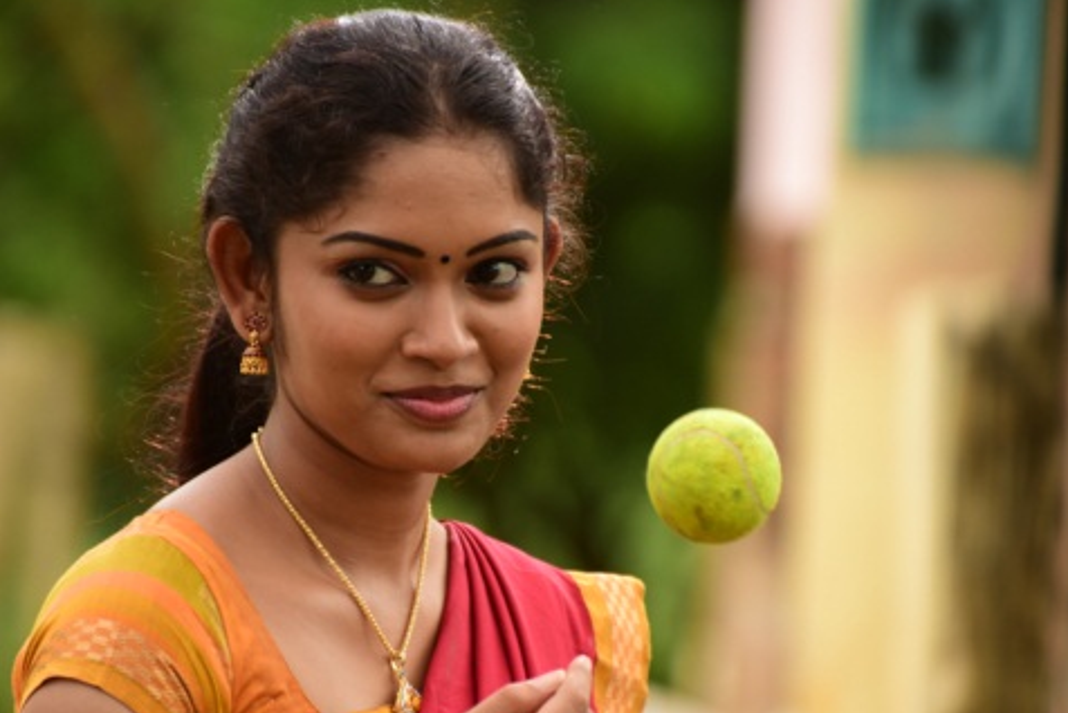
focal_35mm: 403
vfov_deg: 3.4
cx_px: 500
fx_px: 11962
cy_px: 459
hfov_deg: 5.1
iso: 400
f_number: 5.6
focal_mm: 300
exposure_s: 1/250
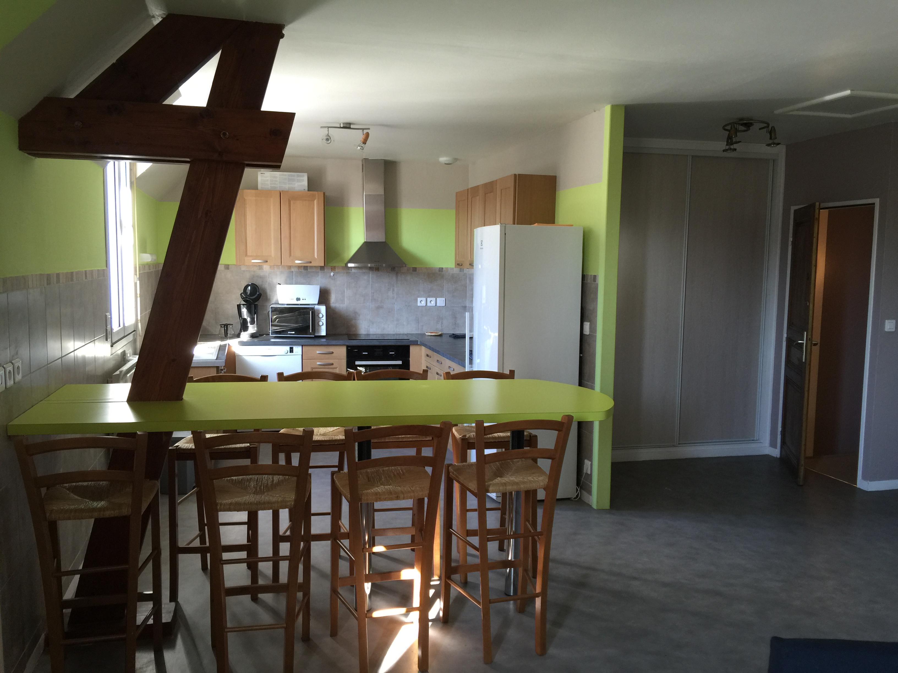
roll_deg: -1.9
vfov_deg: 48.2
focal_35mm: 29
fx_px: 752
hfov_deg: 61.7
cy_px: 336
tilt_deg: -4.8
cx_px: 449
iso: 40
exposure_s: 1/17
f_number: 2.2
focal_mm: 4.15
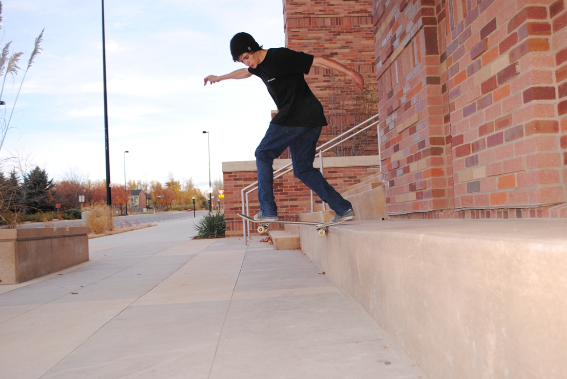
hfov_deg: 57.2
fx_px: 520
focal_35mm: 33
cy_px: 190
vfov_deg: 40.1
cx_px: 284
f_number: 4
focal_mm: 22
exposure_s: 1/200
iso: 100
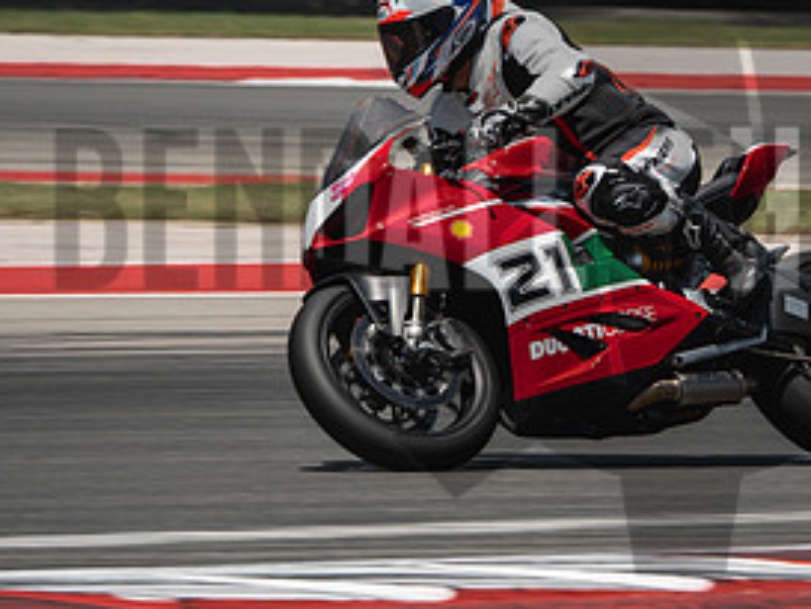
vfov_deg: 2.4
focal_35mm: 612
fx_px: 14345
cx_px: 680
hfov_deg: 3.2
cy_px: 212
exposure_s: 1/400
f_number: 8
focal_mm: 200
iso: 160
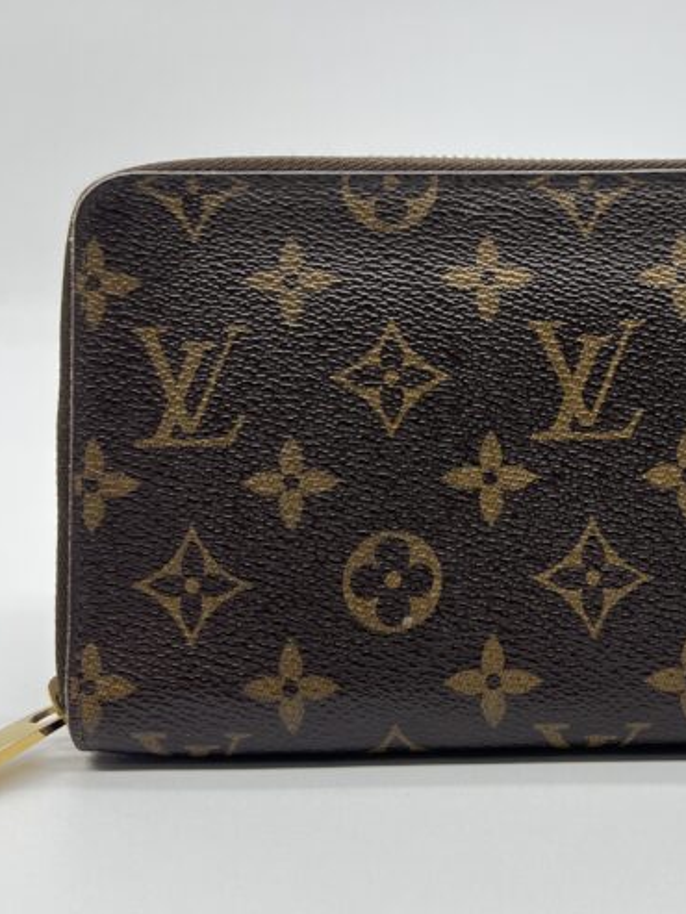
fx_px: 1426
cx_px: 558
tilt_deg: -11.7
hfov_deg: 26.5
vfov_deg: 35.4
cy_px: 380
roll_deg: -0.4
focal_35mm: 54
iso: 32
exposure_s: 1/107
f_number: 1.5
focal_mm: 5.7
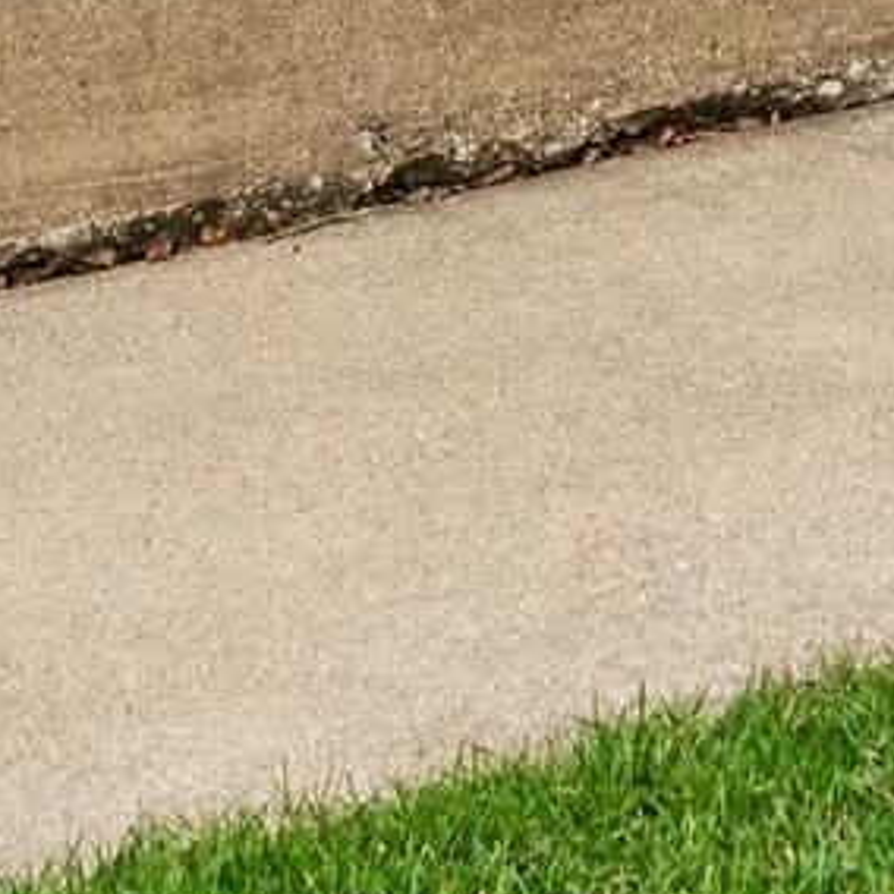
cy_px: -1217
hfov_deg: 9.3
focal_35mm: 184
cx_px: 1250
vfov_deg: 8.7
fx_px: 5376
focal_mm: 20.5
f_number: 7.1
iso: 400
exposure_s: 1/250
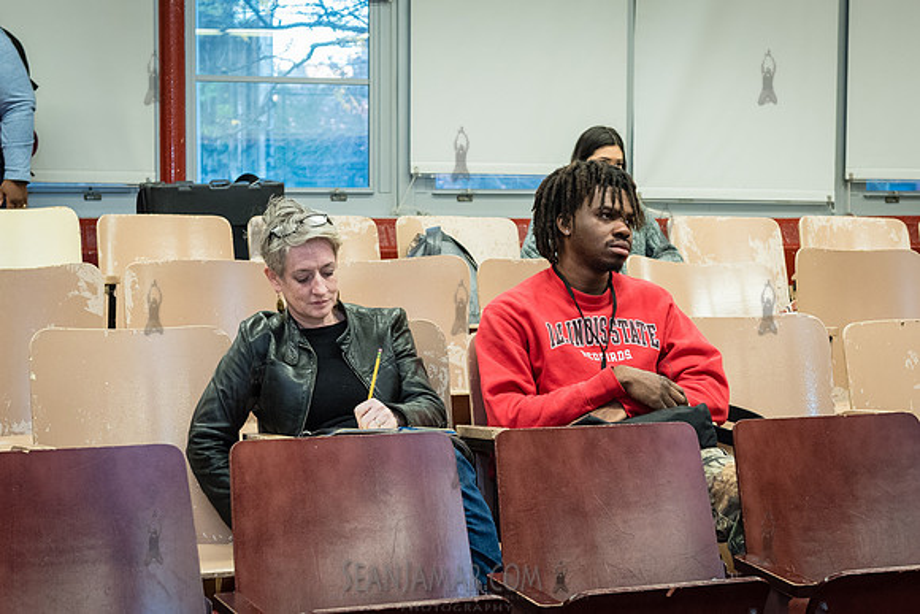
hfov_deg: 30.6
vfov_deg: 20.7
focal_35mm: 66
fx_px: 1679
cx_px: 450
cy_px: 348
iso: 2500
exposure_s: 1/125
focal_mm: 48
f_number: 3.5
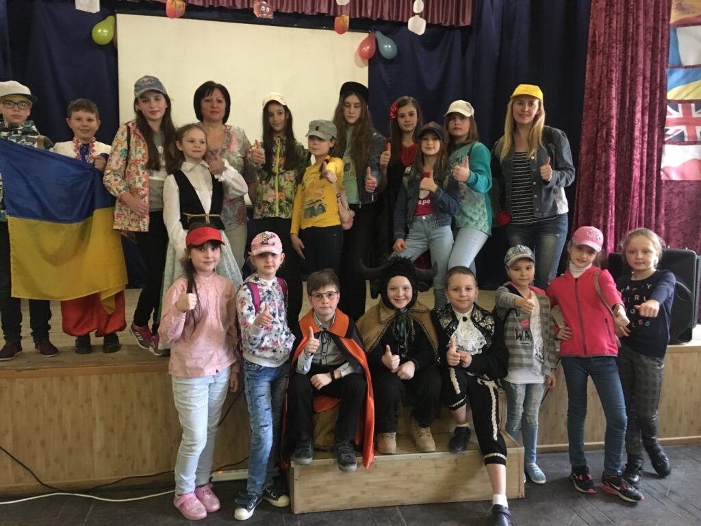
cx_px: 350
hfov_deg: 61.7
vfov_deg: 48.2
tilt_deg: -5.4
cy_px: 263
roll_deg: +0.2
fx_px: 587
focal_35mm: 29
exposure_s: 1/17
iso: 400
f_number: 2.2
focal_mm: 4.15
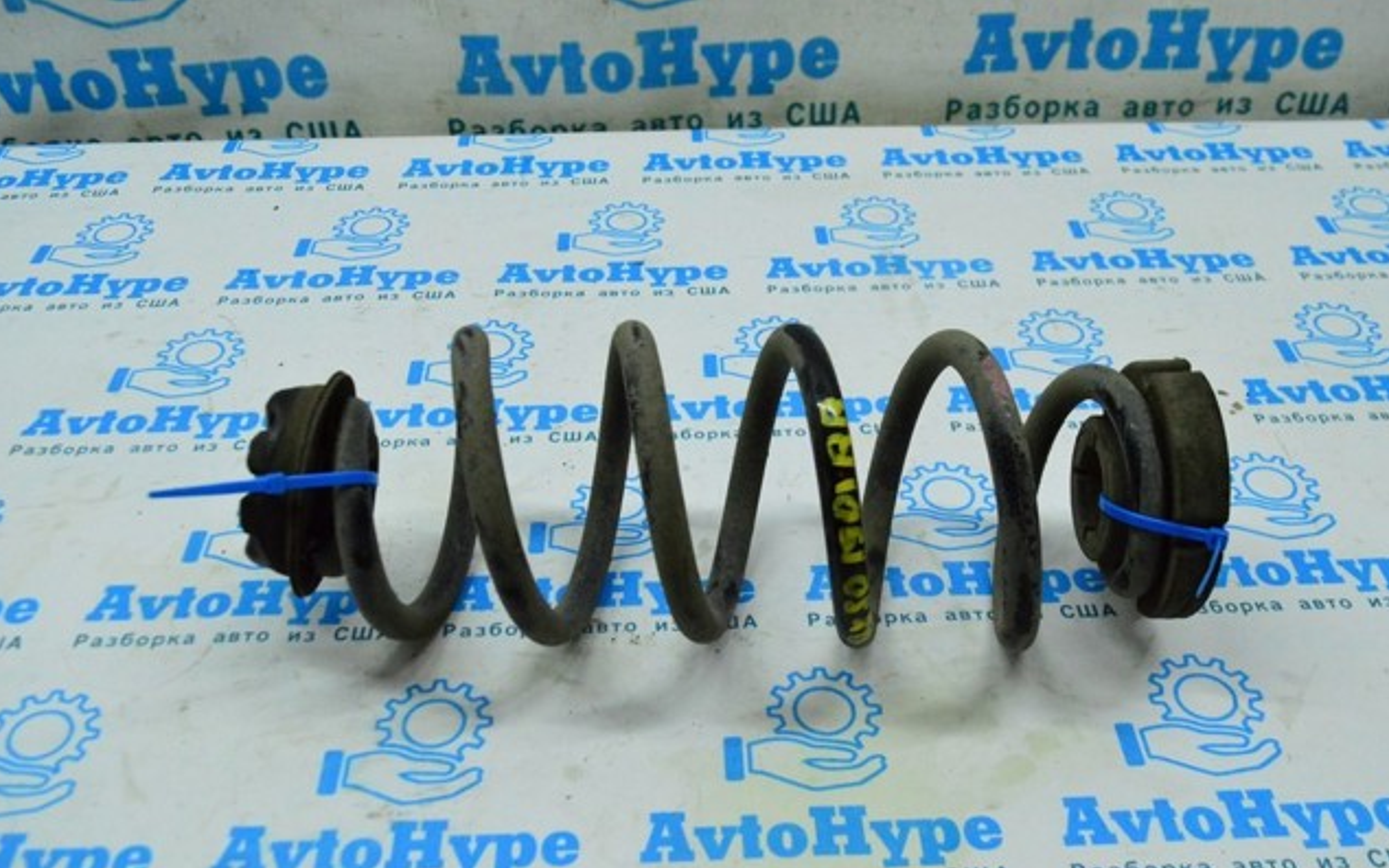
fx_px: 1400
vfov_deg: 34.4
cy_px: 464
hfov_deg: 52.8
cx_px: 692
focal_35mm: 37
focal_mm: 24
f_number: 6.3
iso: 6400
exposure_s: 1/640
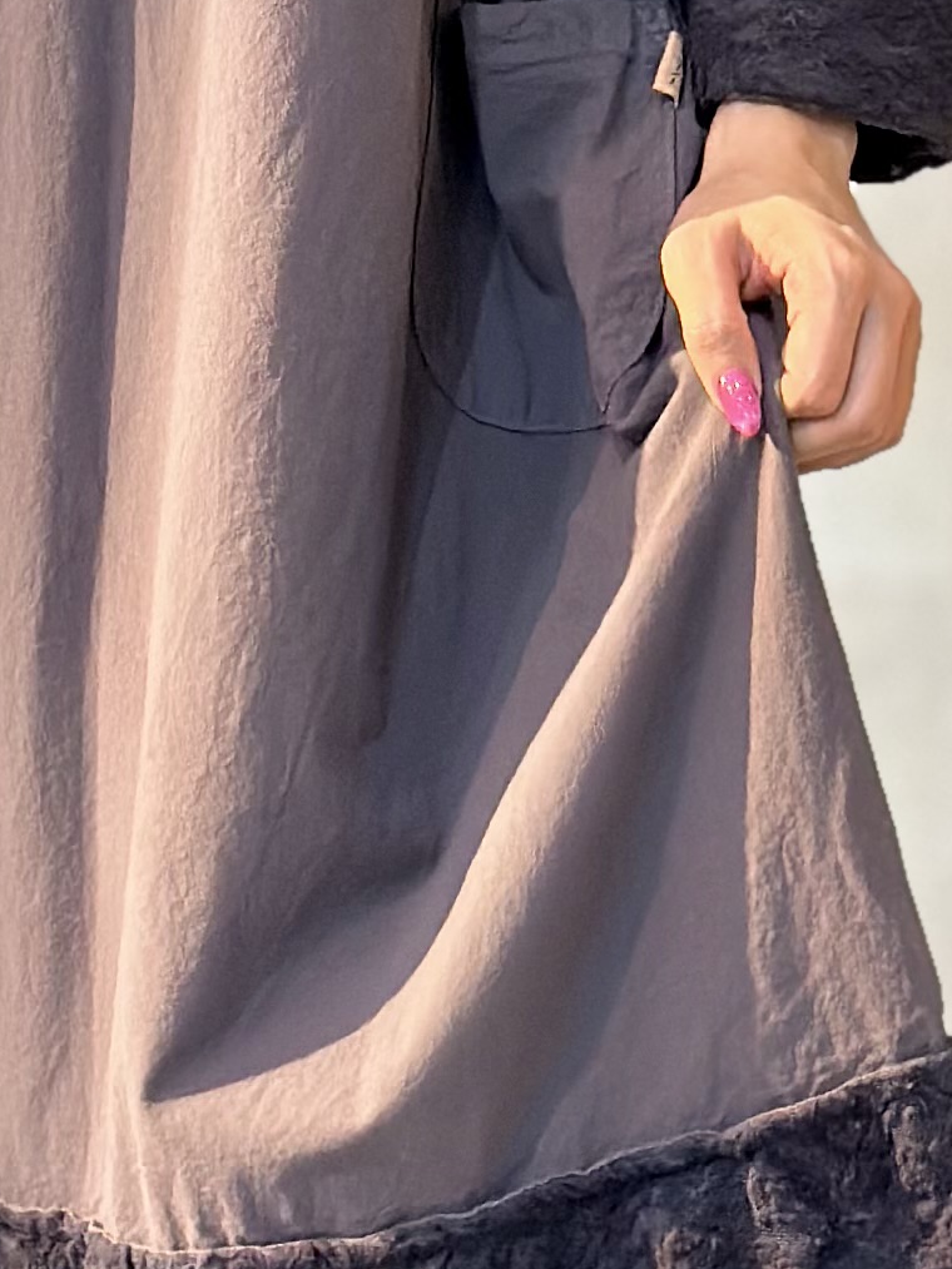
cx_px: 291
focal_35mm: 191
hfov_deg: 7.8
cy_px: -157
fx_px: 7002
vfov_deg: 10.2
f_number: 1.78
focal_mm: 6.86
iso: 200
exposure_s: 1/100
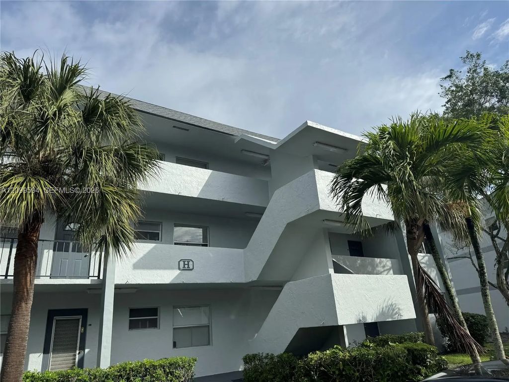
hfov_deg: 71.6
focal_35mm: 24
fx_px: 353
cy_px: 191
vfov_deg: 56.8
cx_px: 254
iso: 80
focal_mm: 6.86
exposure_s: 1/7092
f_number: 1.78
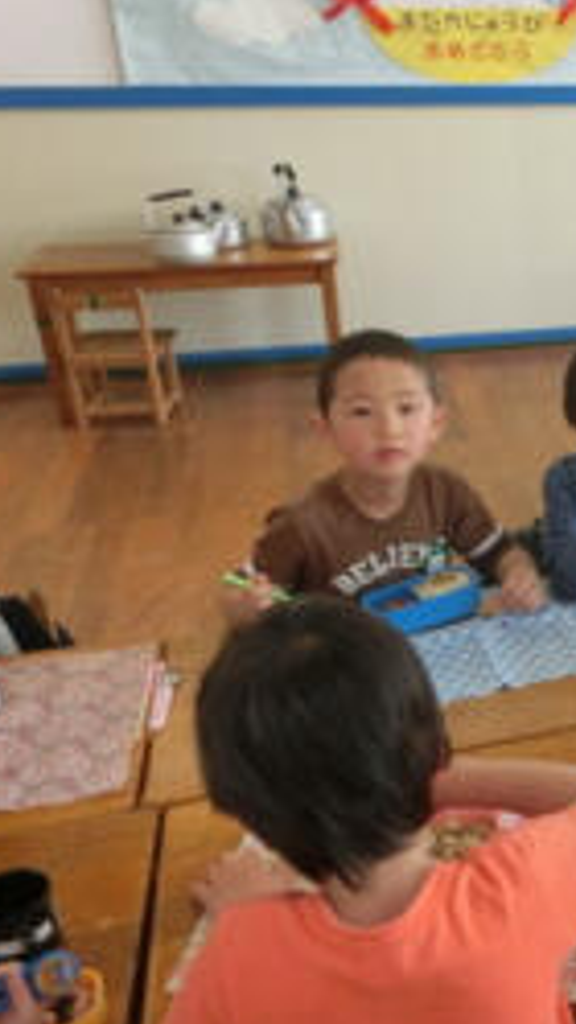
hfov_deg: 24.4
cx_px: 765
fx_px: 1141
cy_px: 510
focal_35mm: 42
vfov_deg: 48.4
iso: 160
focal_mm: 4.24
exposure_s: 1/125
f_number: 3
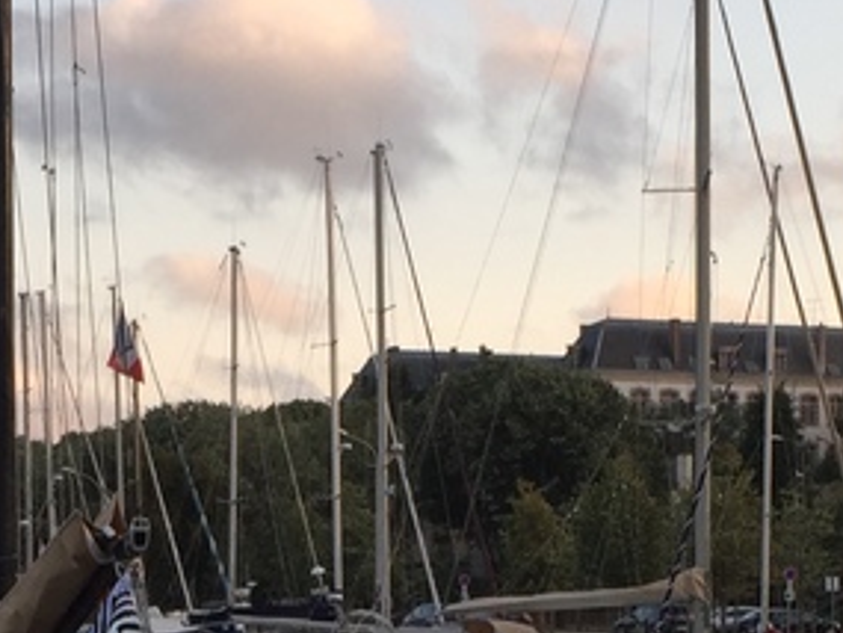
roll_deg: +0.2
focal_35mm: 122
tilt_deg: -1.2
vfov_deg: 12.0
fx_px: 2972
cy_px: 692
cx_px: 207
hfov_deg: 16.1
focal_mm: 4.15
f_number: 2.2
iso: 32
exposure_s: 1/271
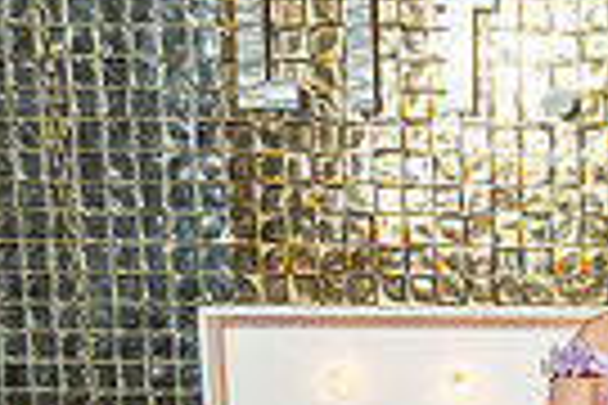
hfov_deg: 16.5
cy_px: 731
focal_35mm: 118
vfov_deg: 10.9
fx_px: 1993
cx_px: 752
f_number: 5.6
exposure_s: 1/125
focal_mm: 27.5
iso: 640
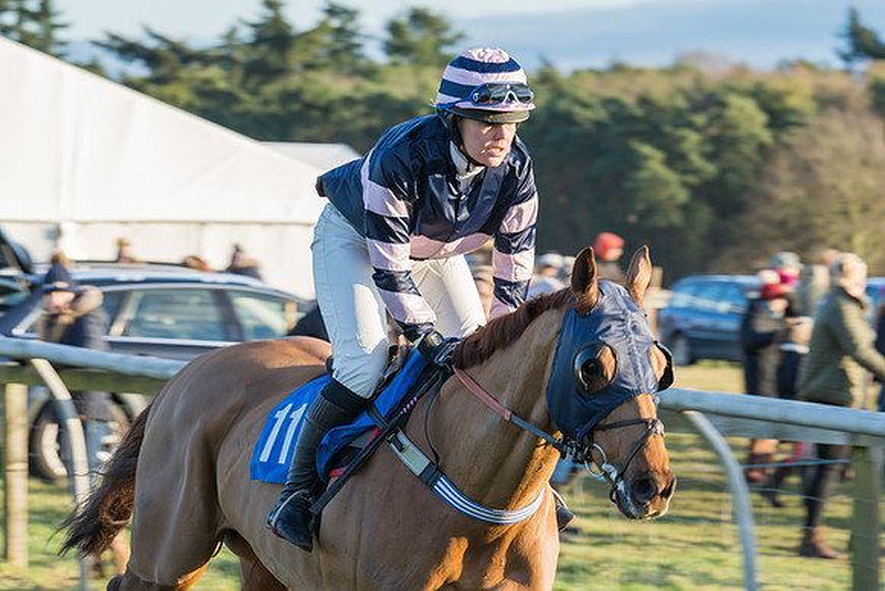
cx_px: 483
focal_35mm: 241
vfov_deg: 5.7
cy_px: 361
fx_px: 5933
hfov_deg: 8.5
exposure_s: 1/200
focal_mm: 129
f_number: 5.6
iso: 200
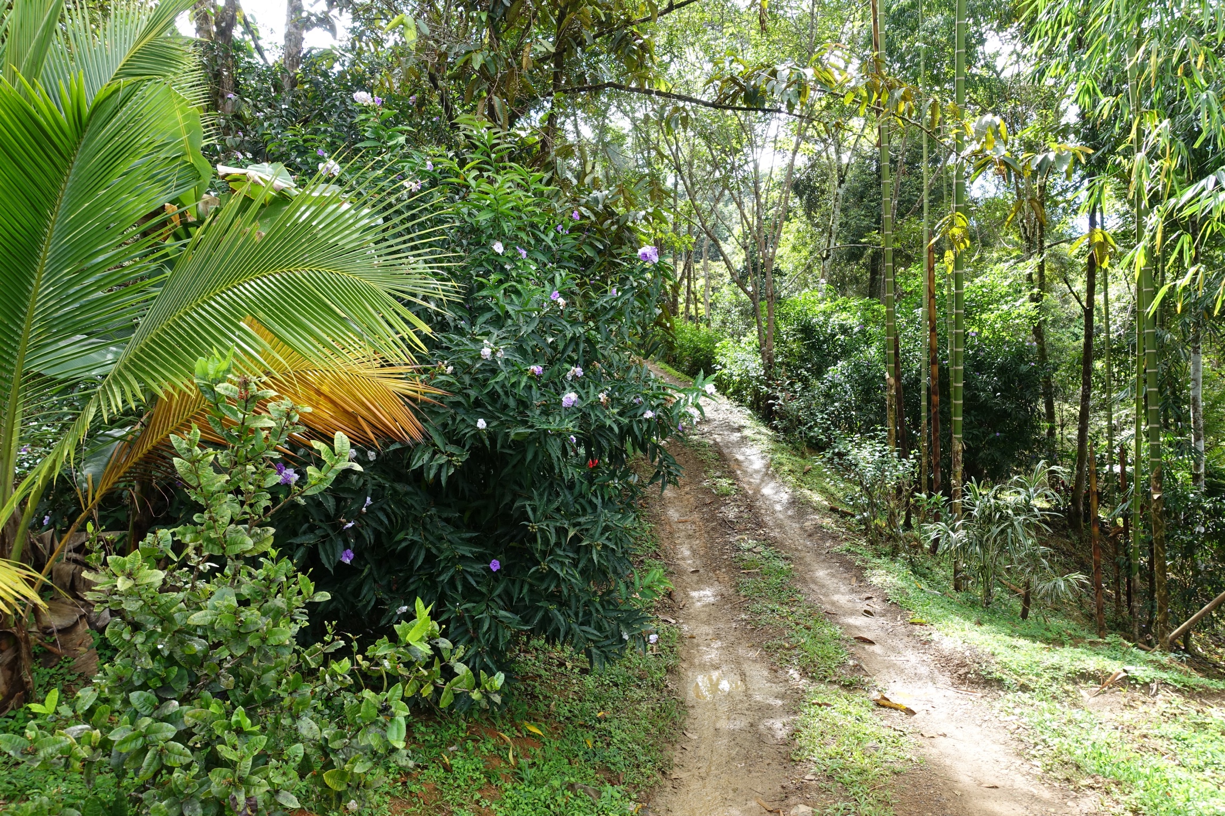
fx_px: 817
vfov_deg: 53.1
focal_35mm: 24
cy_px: 408
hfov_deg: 73.7
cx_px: 612
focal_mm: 8.98
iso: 125
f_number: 5
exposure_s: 1/80
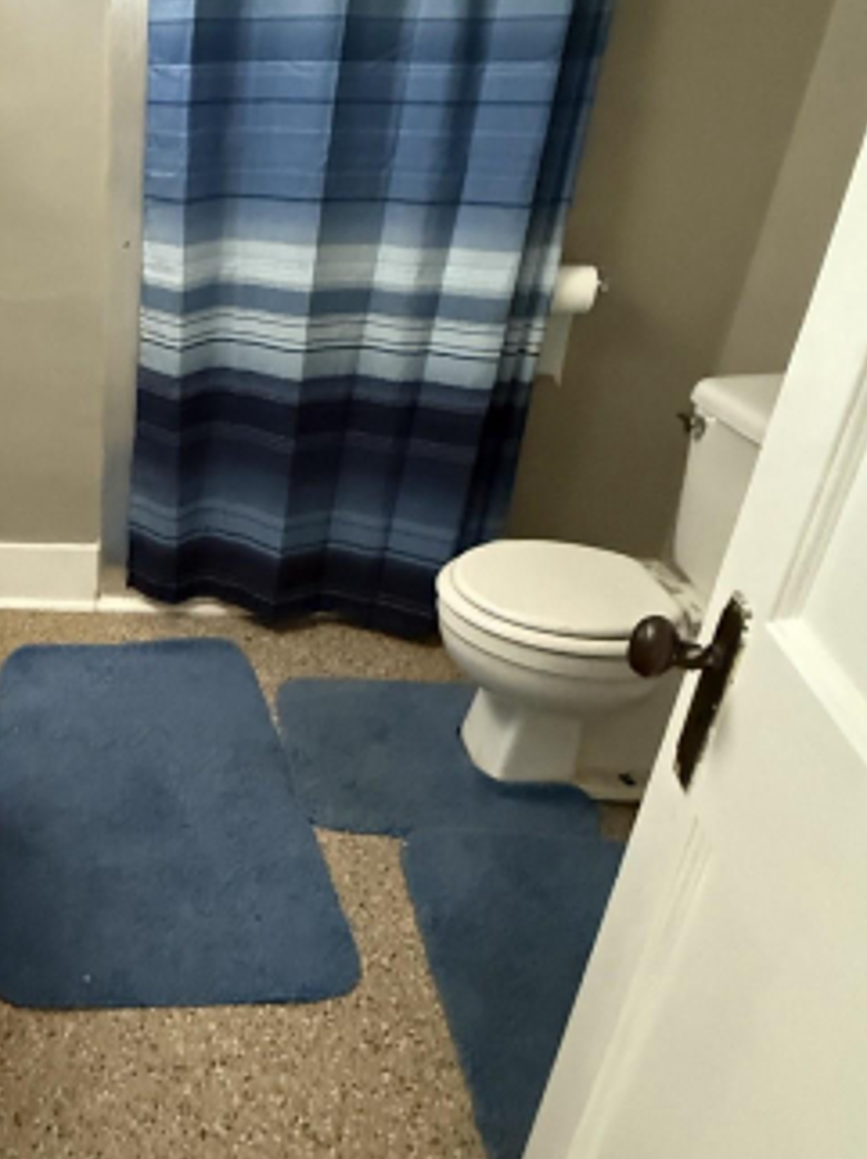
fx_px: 970
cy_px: 542
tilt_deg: -25.4
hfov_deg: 43.2
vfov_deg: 61.6
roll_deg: -0.3
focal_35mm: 29
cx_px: 54
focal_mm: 2.22
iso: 1250
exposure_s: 1/57
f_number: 2.2
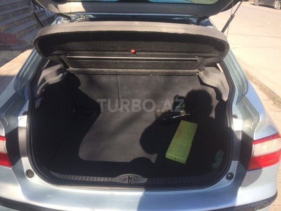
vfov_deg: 48.2
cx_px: 140
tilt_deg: -27.7
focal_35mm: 29
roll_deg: +0.6
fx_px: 235
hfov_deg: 61.7
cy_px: 106
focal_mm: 4.15
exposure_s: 1/672
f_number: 2.2
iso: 32
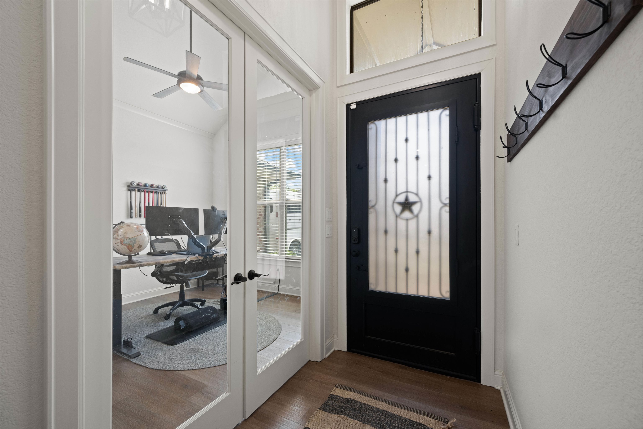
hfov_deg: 104.3
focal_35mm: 14
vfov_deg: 81.2
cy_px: 214
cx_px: 322
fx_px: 250
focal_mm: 14
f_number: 7.1
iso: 500
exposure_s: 1/20
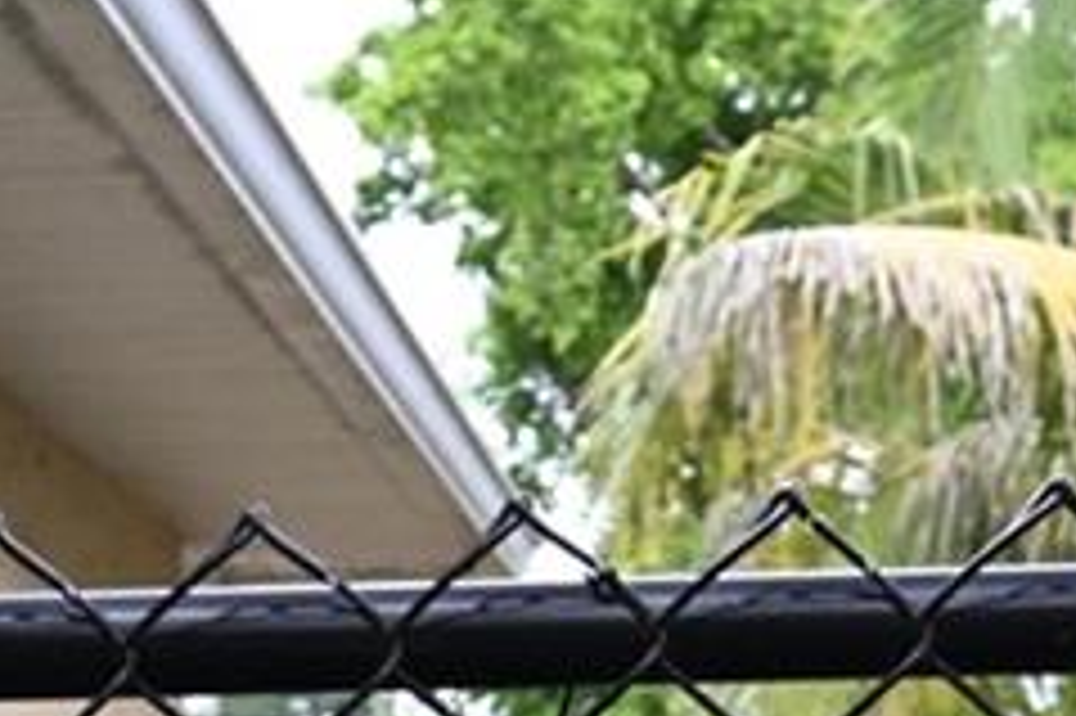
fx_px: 4102
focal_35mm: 137
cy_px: 2013
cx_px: 558
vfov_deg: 8.6
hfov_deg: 14.9
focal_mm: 20.5
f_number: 4
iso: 1400
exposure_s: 1/500
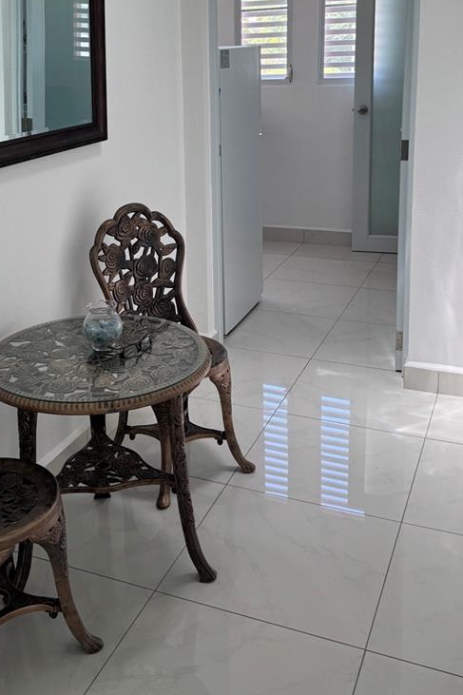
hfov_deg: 32.4
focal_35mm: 41
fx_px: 791
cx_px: 162
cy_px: 208
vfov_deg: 46.3
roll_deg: +2.0
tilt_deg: -13.1
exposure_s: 1/121
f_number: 1.78
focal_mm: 6.76
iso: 64
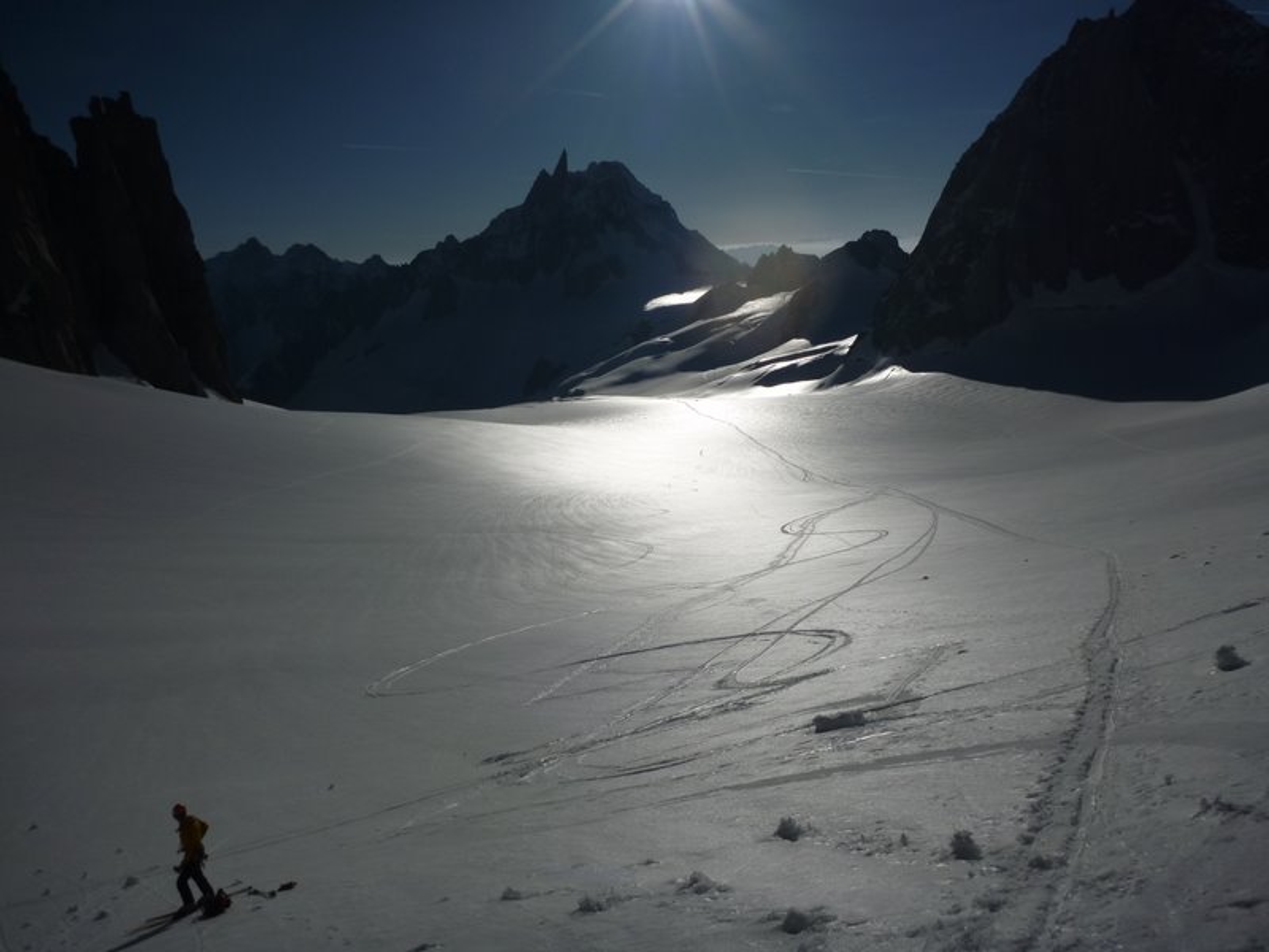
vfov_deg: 49.7
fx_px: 1026
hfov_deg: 63.4
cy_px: 476
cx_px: 634
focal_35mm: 28
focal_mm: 4.9
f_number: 10
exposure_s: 1/1300
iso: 80
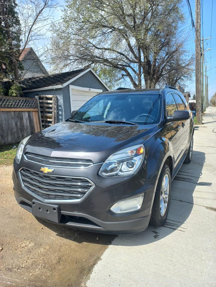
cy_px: 144
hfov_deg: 54.9
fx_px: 208
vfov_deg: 69.4
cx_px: 108
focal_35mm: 25
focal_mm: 4.6
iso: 25
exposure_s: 1/469
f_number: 1.8
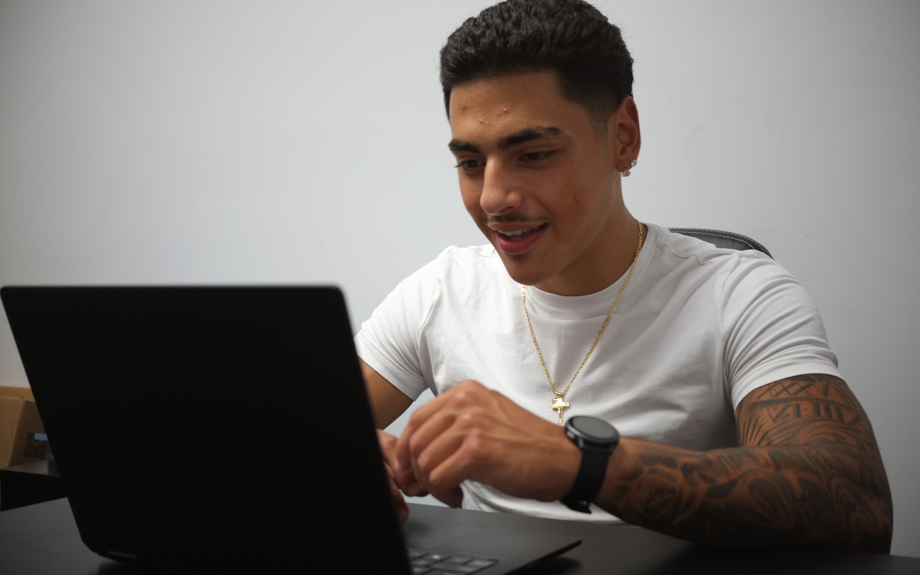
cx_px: 462
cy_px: 270
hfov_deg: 47.2
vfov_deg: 30.5
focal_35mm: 42
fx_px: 1053
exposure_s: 1/34
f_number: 2.8
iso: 400
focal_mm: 27
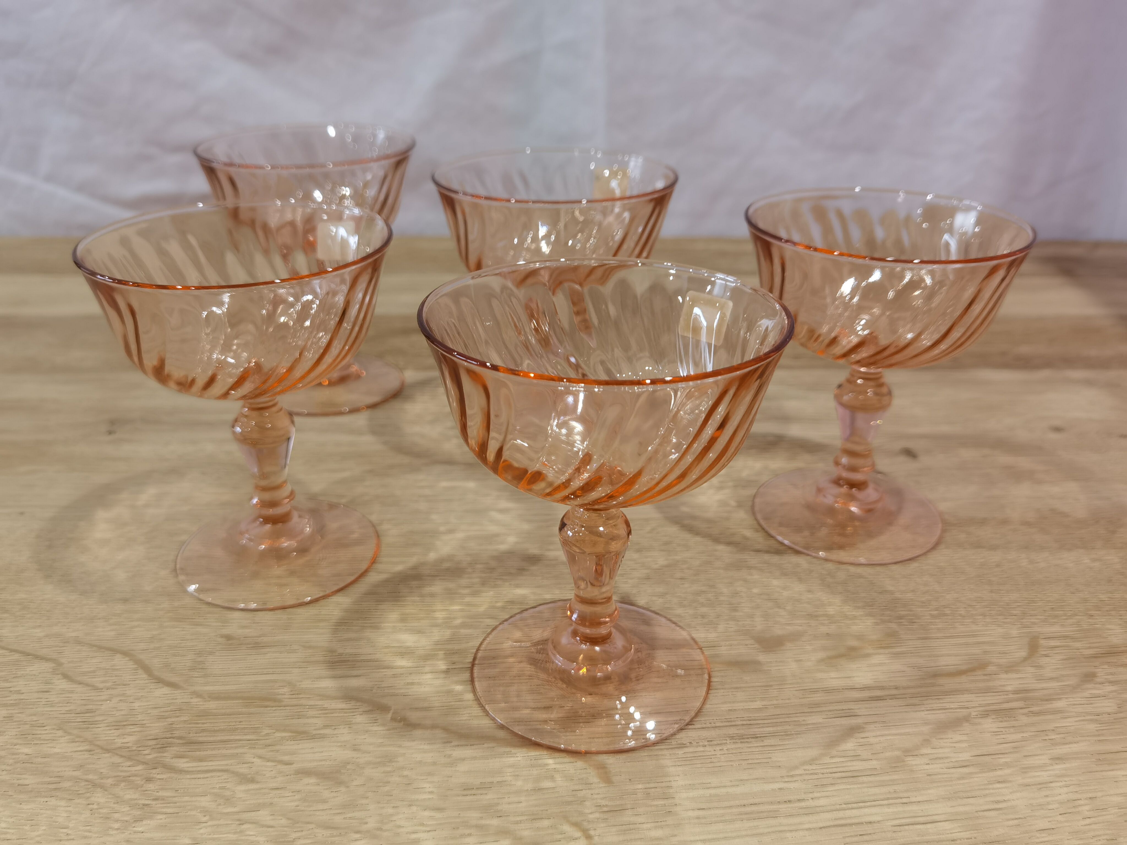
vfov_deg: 45.4
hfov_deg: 58.4
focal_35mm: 31
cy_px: 422
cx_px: 564
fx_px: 1009
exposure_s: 1/50
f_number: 1.9
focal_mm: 6.71
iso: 100
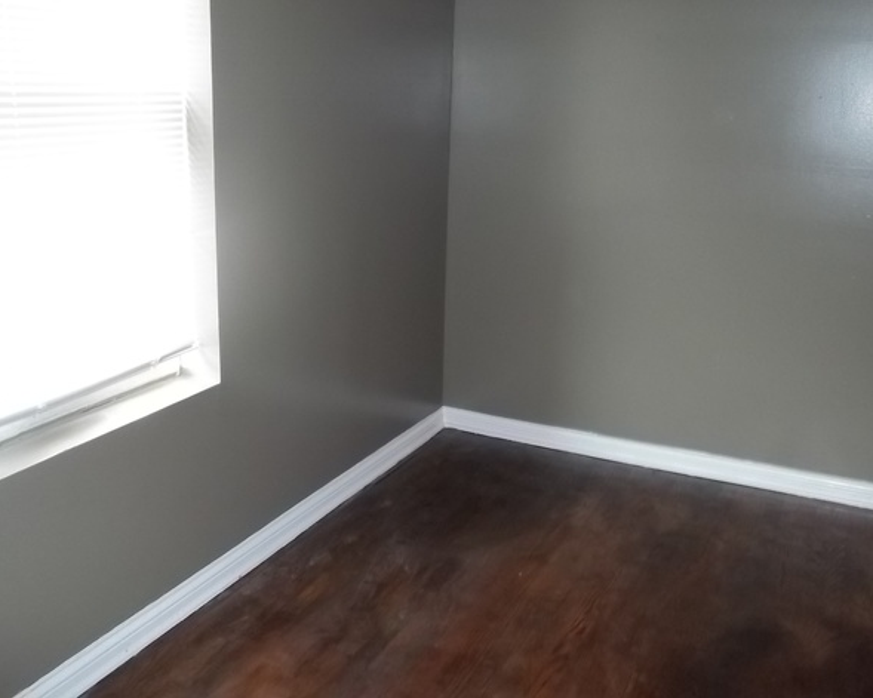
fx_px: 904
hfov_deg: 51.5
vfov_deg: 42.2
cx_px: 448
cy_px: 344
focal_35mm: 35
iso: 320
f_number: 3.3
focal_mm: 5.9
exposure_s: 1/30
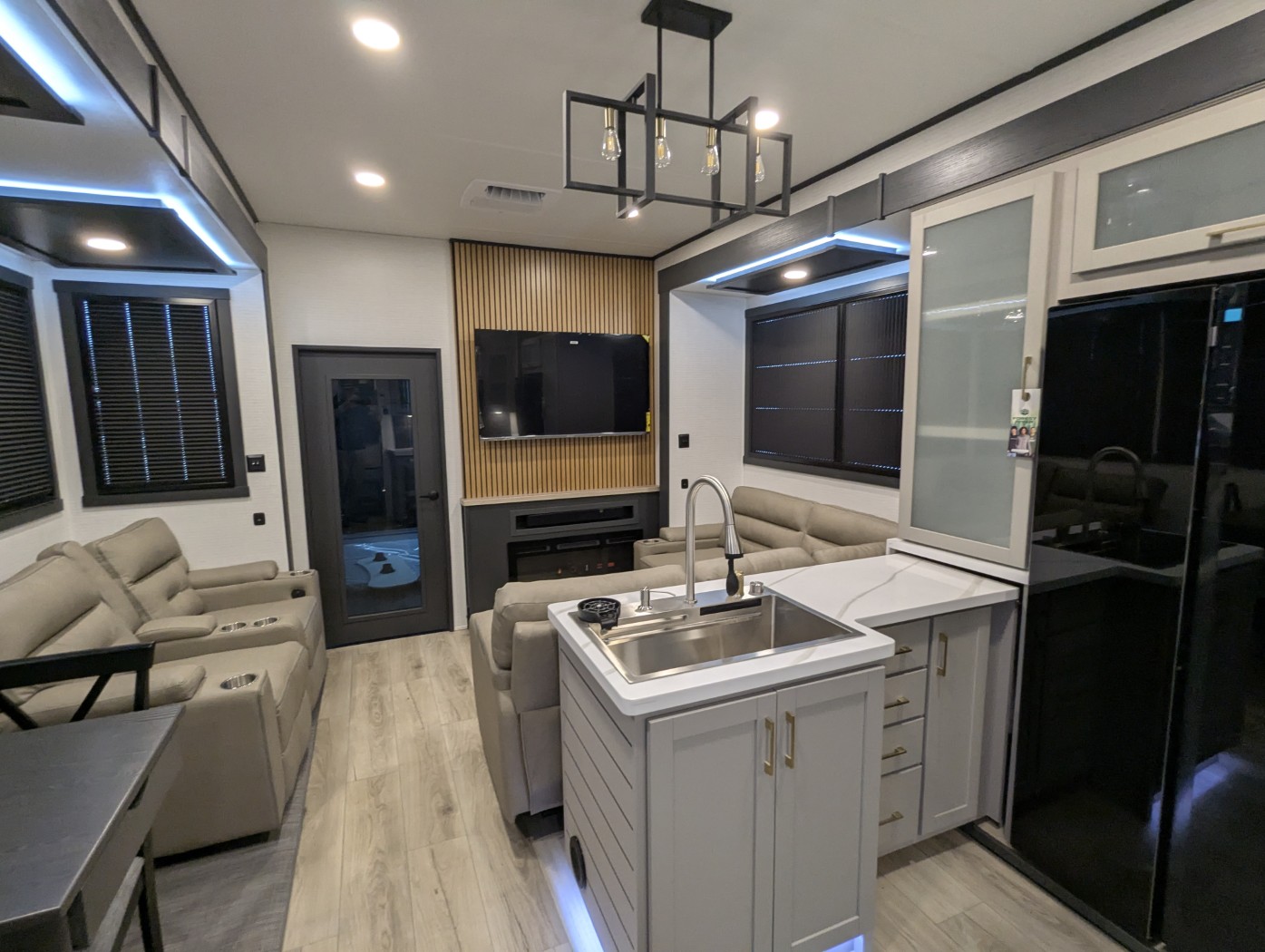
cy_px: 476
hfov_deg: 94.4
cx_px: 632
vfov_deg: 78.2
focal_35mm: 16
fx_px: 585
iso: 198
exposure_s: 1/65.7
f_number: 2.2
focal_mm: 2.35
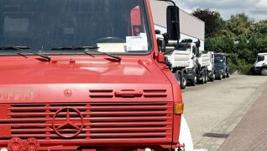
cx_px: 55
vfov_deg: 21.1
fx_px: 404
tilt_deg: -1.7
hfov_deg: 35.5
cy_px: 87
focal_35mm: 57
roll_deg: -0.1
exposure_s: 1/8000
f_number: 1.5
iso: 50
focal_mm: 5.7
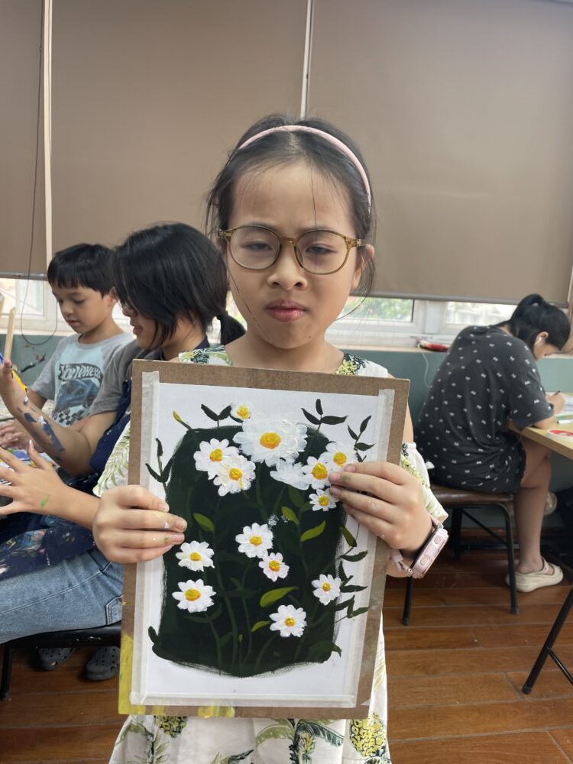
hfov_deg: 53.1
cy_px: 382
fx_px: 574
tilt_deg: -9.6
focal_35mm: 26
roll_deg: -3.5
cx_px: 286
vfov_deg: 67.3
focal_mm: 4.2
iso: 40
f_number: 1.6
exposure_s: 1/100
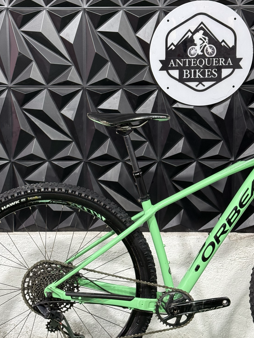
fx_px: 646
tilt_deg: -9.8
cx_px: 107
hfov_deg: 22.2
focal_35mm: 66
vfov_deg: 29.4
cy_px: 176
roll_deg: -1.1
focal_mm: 6.76
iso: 160
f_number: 1.78
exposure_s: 1/60
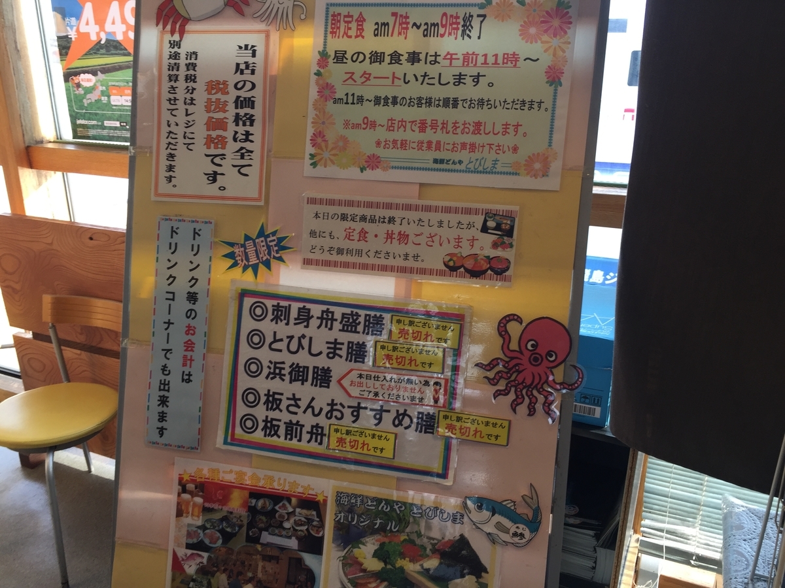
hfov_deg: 61.7
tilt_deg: -19.3
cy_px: 294
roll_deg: -0.4
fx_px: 658
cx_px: 392
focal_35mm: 29
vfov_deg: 48.2
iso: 32
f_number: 2.2
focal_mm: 4.15
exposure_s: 1/120
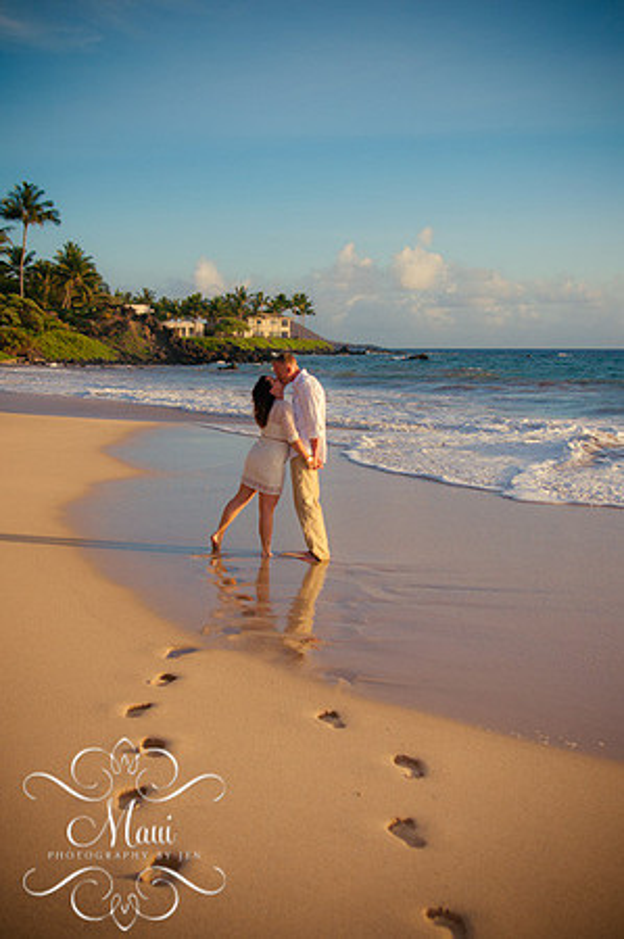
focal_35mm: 42
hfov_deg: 31.8
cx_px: 312
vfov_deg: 46.4
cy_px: 470
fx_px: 1094
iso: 200
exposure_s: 1/1600
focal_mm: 28
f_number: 2.8
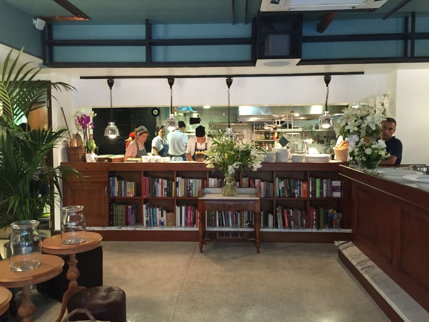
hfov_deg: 61.7
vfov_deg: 48.2
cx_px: 214
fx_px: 359
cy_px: 161
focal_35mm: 29
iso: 250
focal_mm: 4.15
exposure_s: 1/25
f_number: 2.2
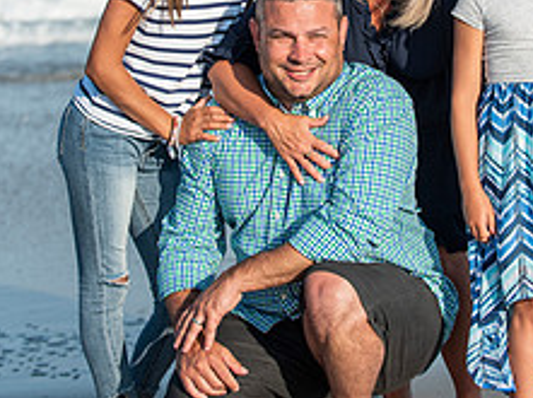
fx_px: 2352
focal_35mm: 153
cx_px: 352
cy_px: 14
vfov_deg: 9.6
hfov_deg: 12.9
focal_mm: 78
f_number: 3.5
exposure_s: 1/4000
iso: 250
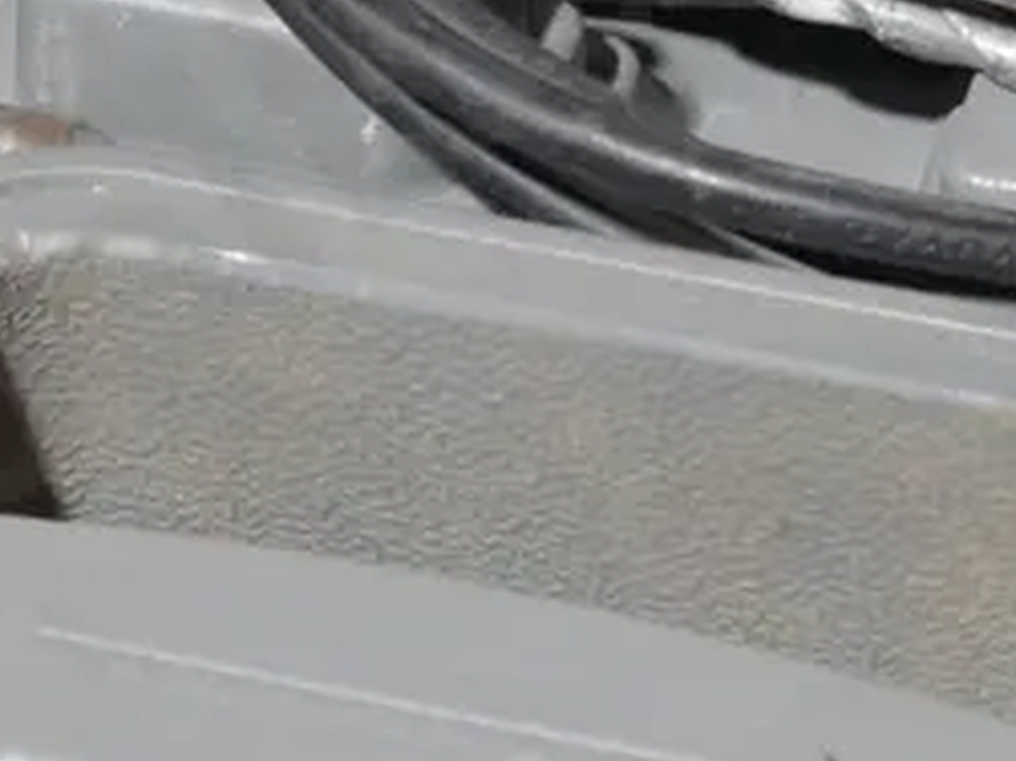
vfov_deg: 7.2
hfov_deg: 9.7
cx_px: 781
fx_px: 5985
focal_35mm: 204
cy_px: -192
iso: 1250
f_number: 5.3
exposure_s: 1/60
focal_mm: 25
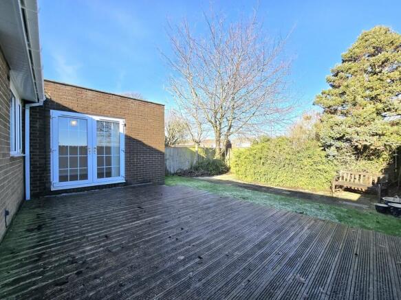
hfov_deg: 106.2
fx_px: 151
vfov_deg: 89.9
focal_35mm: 13
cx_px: 200
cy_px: 150
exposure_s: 1/667
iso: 50
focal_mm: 2.2
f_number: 2.2
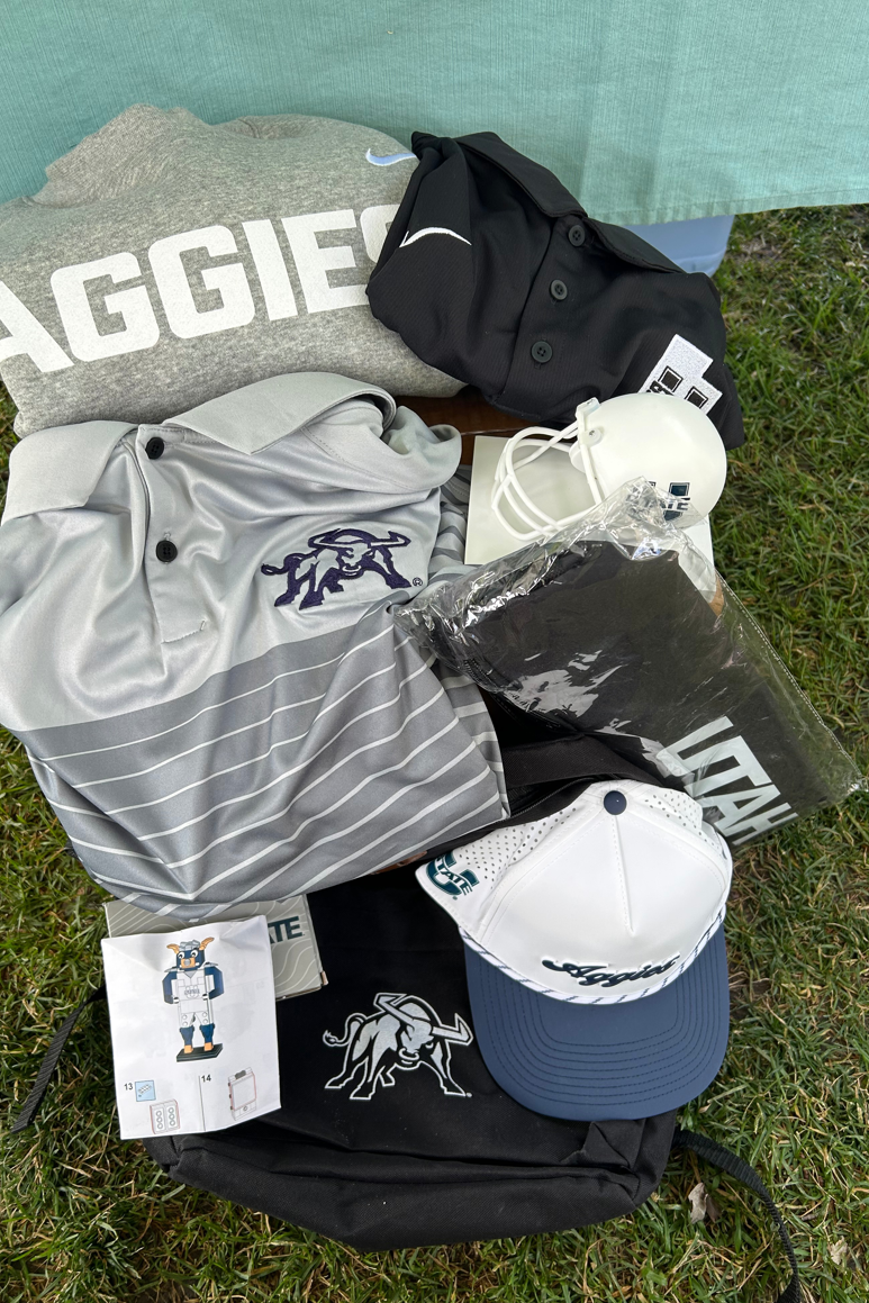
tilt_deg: -54.2
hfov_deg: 46.4
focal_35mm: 28
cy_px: 672
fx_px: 1013
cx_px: 436
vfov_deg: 65.5
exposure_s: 1/177
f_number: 1.5
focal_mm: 5.7
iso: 40
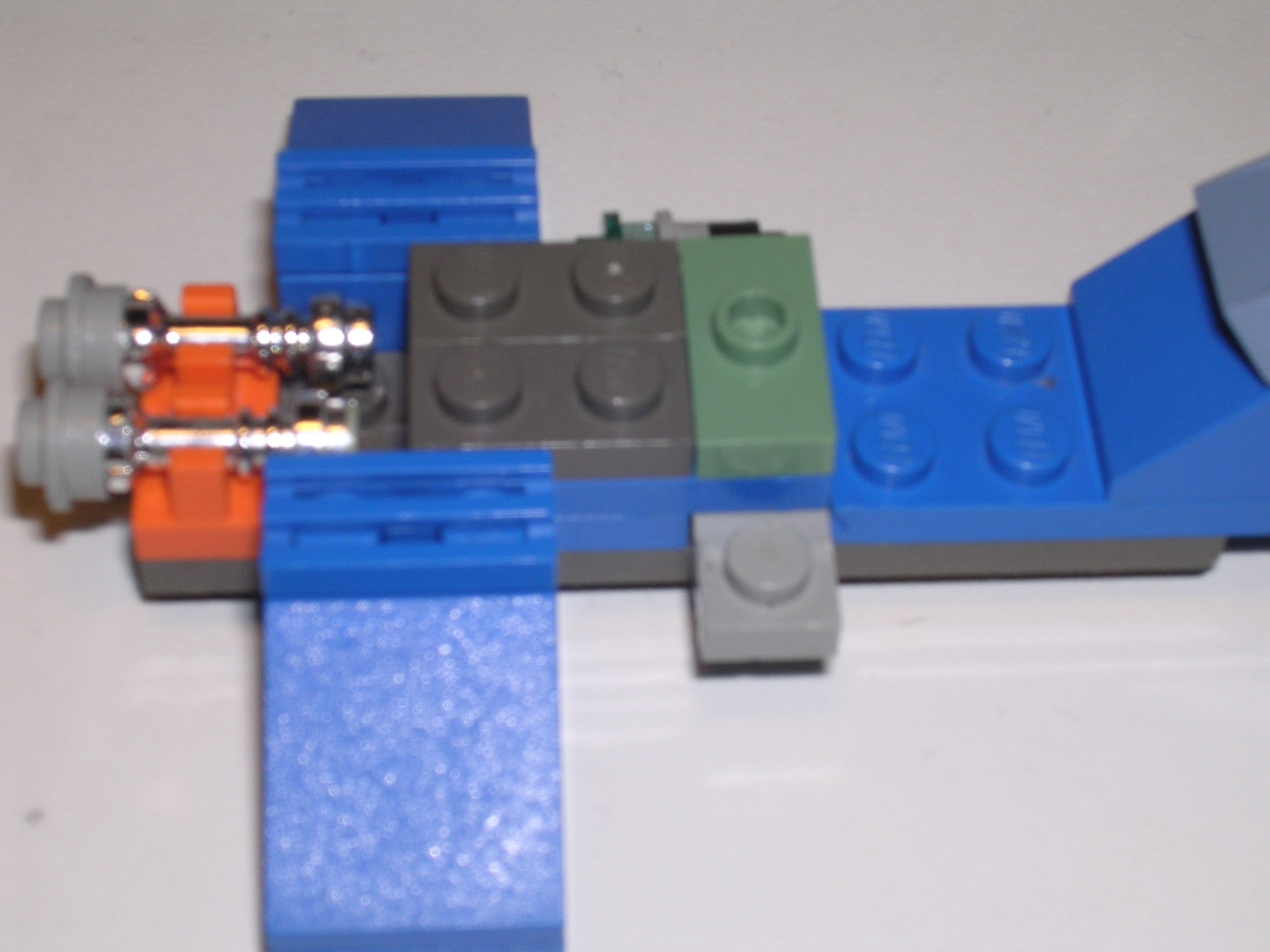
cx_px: 635
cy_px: 476
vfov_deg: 19.4
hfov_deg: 25.7
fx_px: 2788
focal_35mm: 76
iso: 100
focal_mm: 11.6
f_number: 7.7
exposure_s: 1/60.1
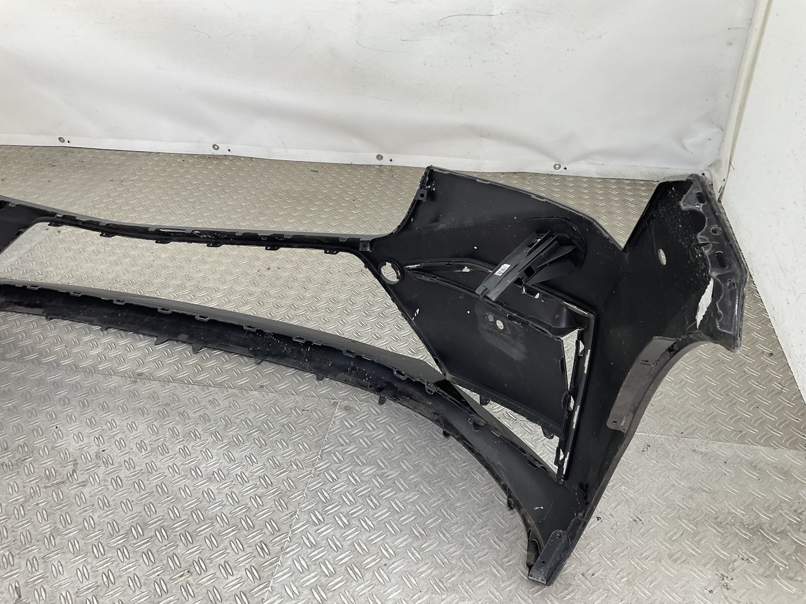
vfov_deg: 48.2
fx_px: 675
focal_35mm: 29
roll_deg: +2.0
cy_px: 302
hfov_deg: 61.7
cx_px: 403
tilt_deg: -35.0
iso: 20
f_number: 1.8
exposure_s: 1/100
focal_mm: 3
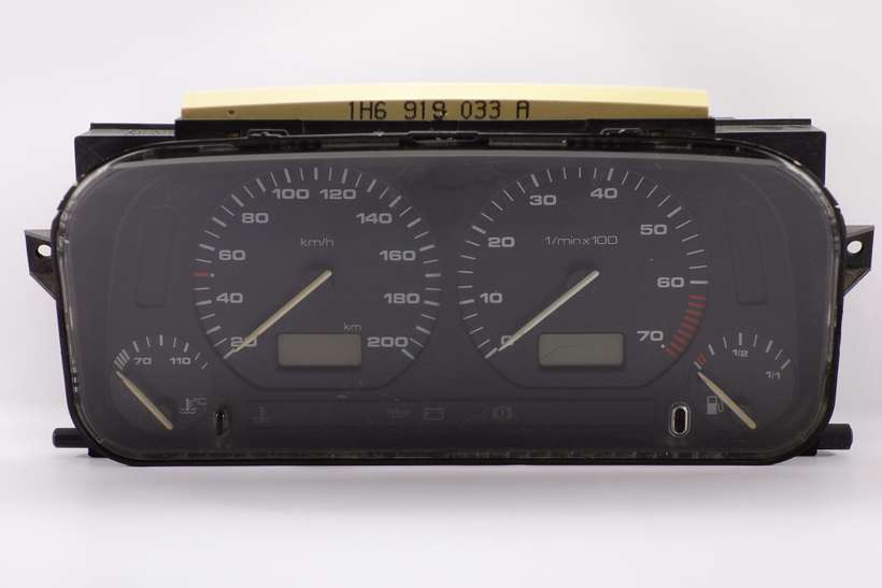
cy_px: 294
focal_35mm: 87
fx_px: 2132
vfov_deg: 15.7
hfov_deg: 23.4
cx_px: 441
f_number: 4.5
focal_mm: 32.17
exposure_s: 1/100
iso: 640
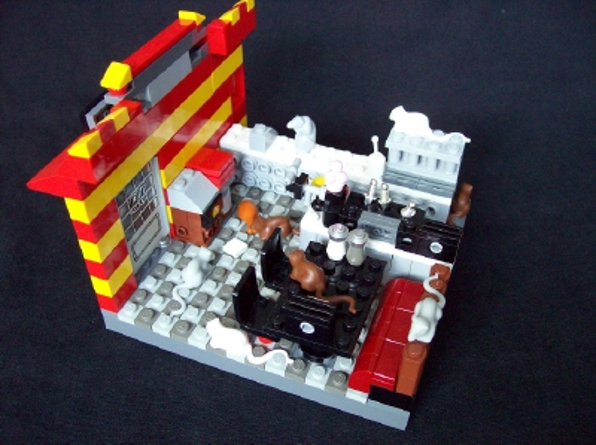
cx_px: 298
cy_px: 222
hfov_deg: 51.4
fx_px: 619
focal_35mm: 36
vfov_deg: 39.6
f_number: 2.7
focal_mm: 6
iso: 160
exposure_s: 1/8
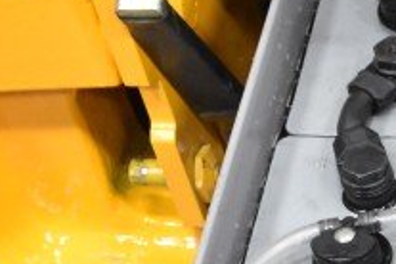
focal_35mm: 174
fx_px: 1914
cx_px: 932
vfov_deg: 7.5
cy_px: 555
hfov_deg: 10.3
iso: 1600
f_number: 5
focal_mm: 20
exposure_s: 1/40
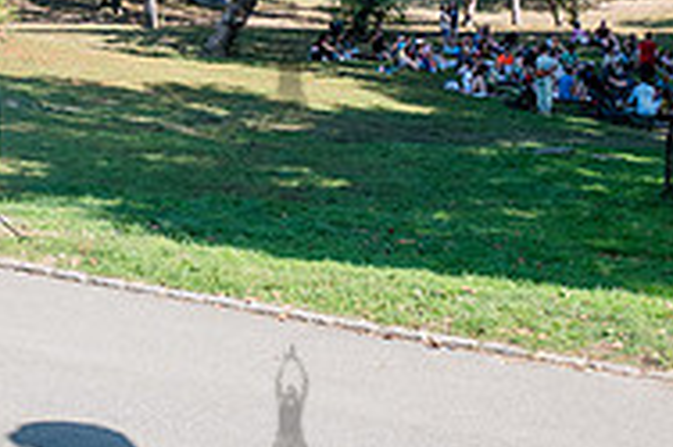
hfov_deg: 27.3
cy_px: 61
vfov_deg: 18.1
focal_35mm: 74
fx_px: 1382
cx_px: 286
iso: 1000
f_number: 4.5
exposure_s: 1/2000
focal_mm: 24
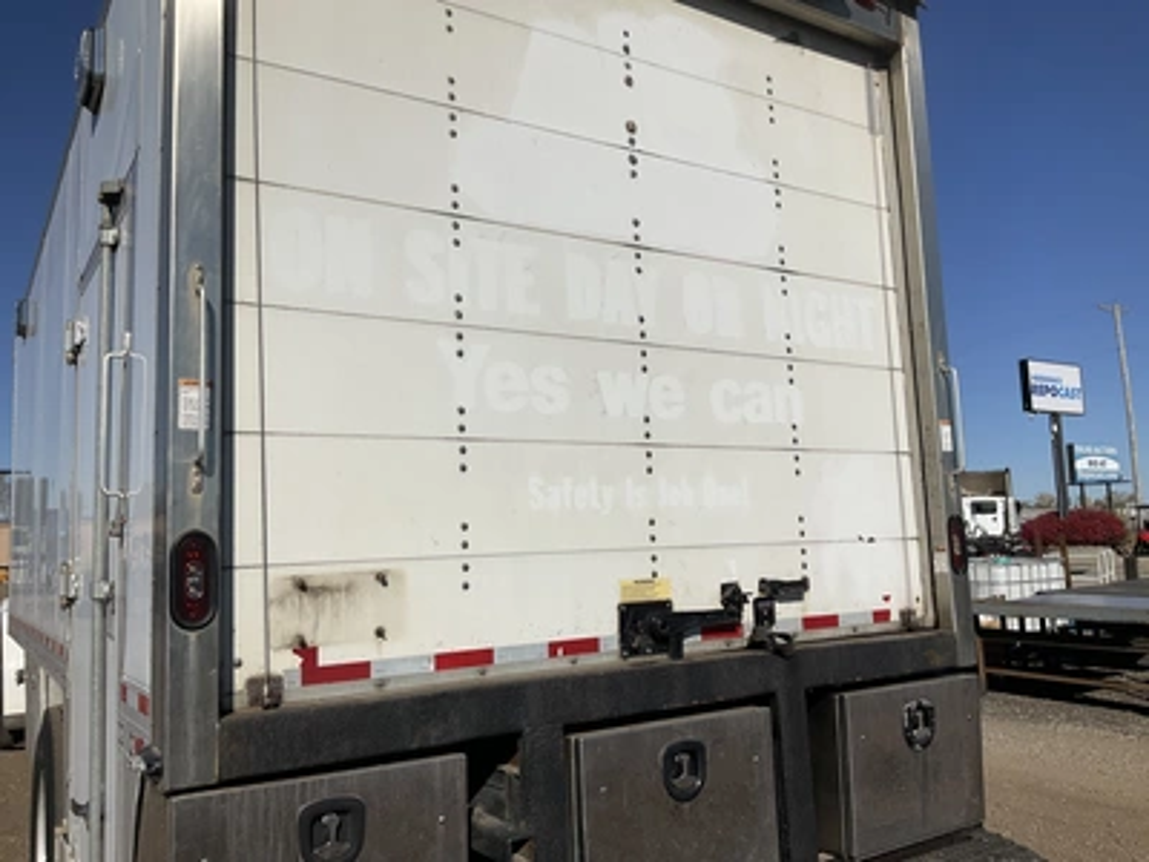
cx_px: 574
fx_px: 963
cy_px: 431
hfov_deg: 61.7
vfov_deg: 48.2
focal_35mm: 29
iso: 25
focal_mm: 3
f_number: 1.8
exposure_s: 1/5814
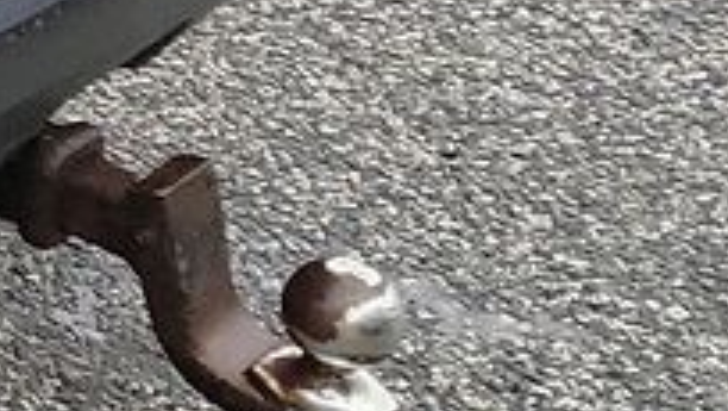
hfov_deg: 8.2
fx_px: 3959
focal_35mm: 205
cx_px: -1734
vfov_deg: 5.6
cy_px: -768
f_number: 1.8
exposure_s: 1/59
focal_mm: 6.7
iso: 329
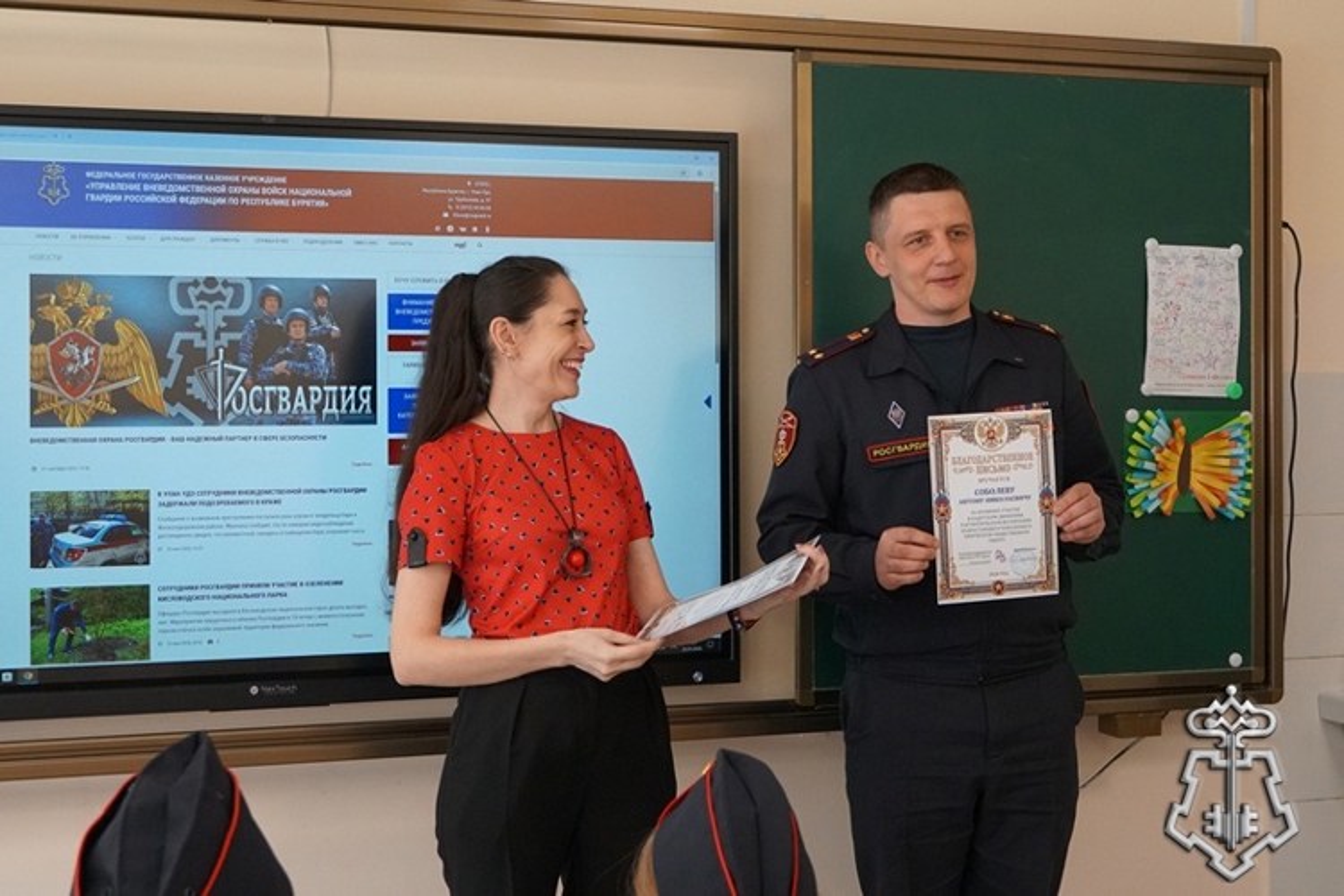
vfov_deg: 30.8
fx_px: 1624
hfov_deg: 45.0
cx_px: 672
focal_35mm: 44
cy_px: 448
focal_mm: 29
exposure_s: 1/160
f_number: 4.5
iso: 1250
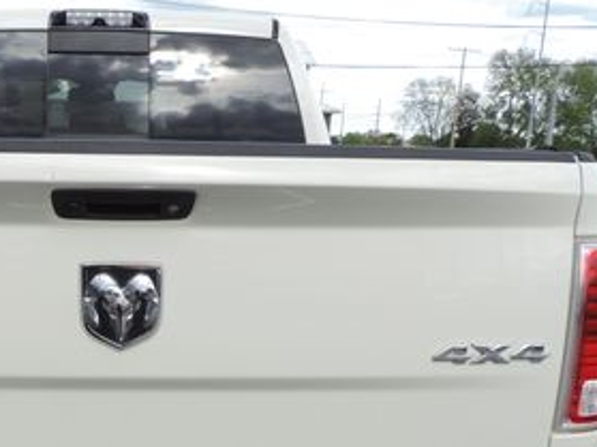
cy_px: 406
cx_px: 109
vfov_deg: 25.7
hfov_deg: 33.8
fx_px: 948
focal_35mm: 55
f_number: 3
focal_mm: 4.3
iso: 80
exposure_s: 1/500
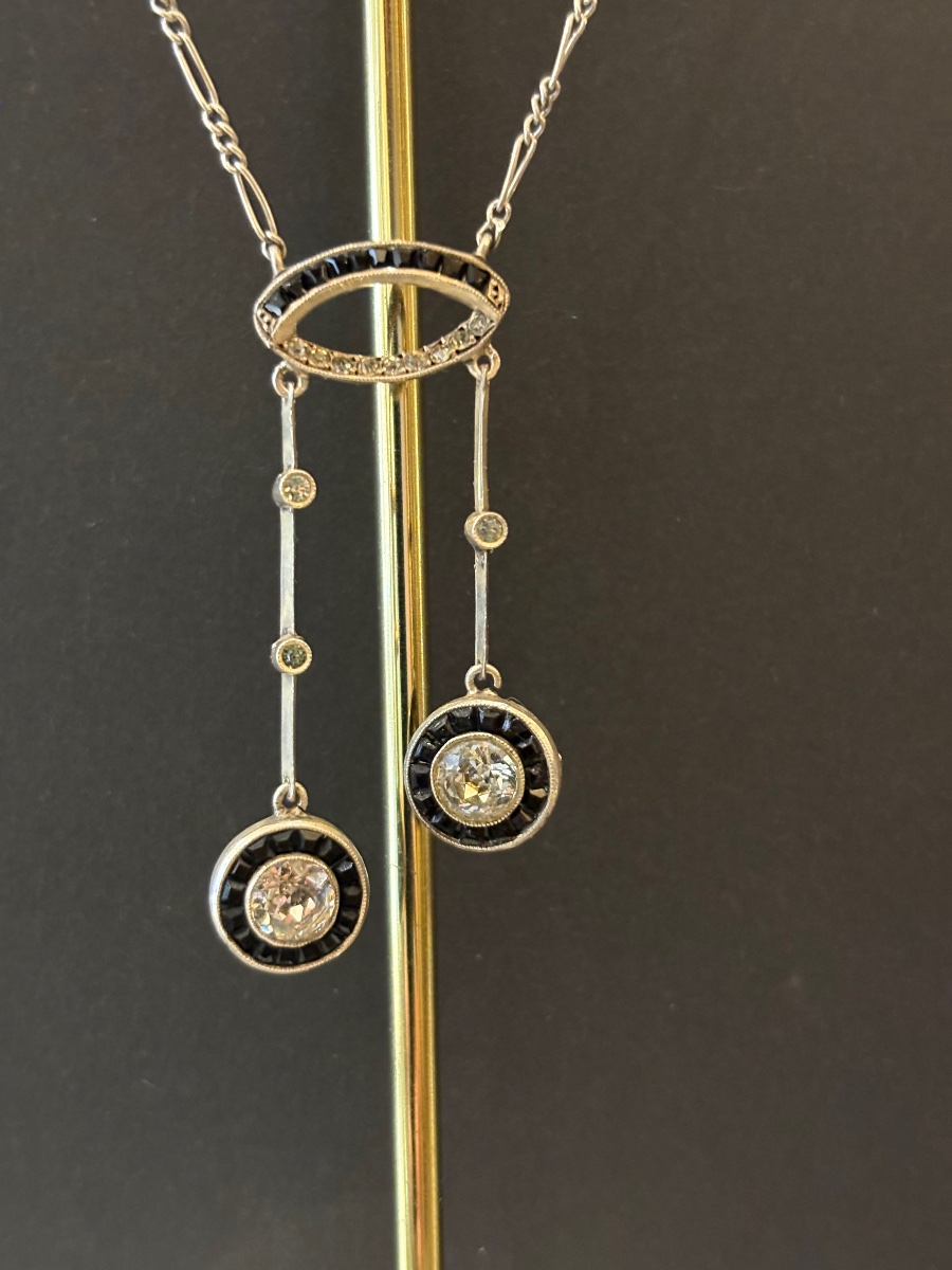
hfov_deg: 28.0
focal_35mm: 52
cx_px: 476
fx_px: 1907
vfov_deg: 36.8
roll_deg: -1.1
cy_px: 635
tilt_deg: -3.7
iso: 400
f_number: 1.6
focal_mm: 5.96
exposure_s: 1/20
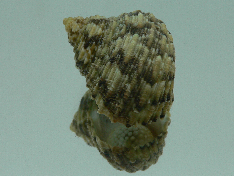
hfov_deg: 34.3
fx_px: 379
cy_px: 80
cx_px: 122
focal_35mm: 56
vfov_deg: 26.1
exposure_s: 1/60
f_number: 2.8
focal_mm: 4.6
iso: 80
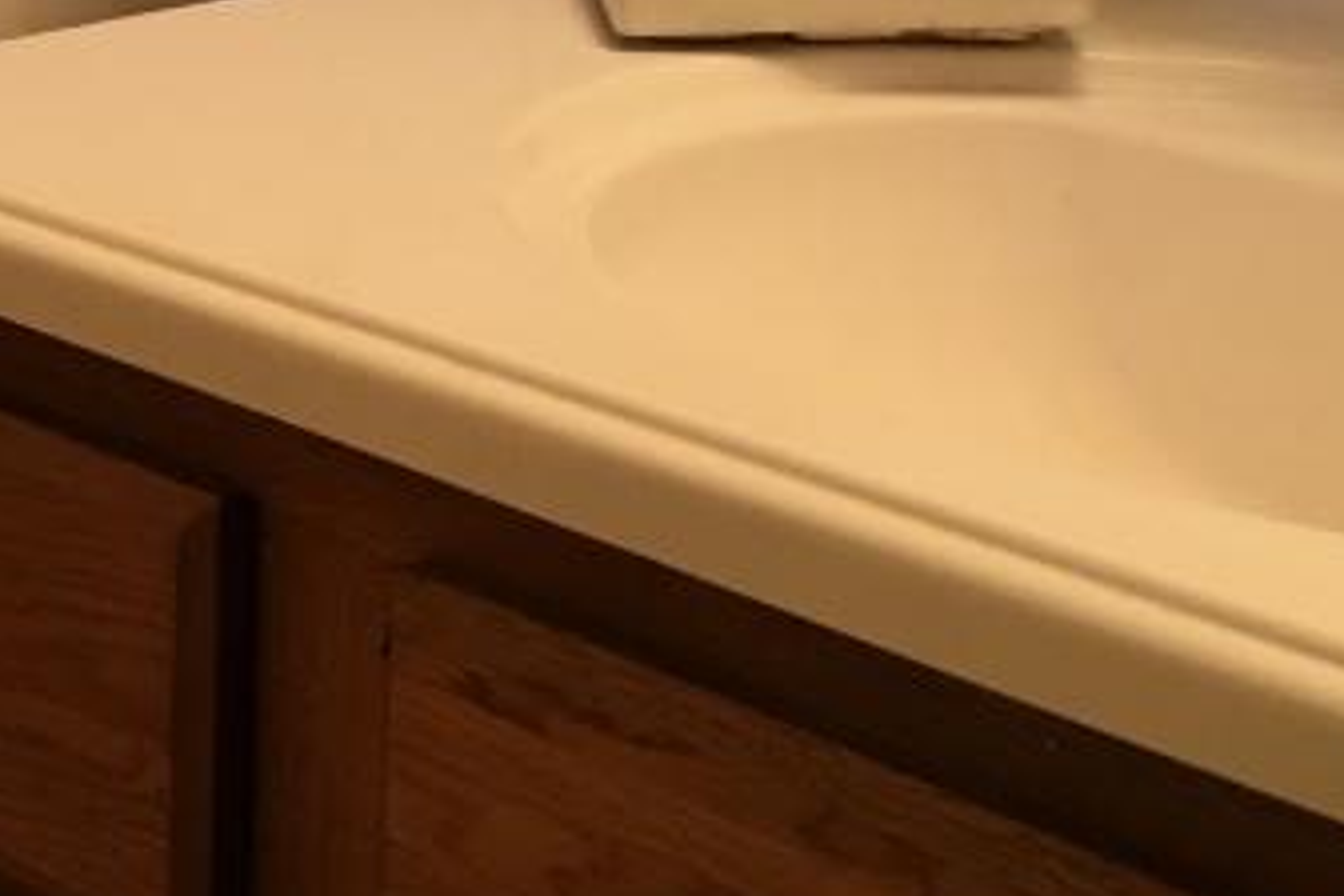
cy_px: -524
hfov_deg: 22.0
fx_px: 3434
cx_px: 368
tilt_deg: -2.4
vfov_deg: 13.8
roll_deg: -0.9
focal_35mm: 92
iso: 40
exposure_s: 1/30
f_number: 2.2
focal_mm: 4.15
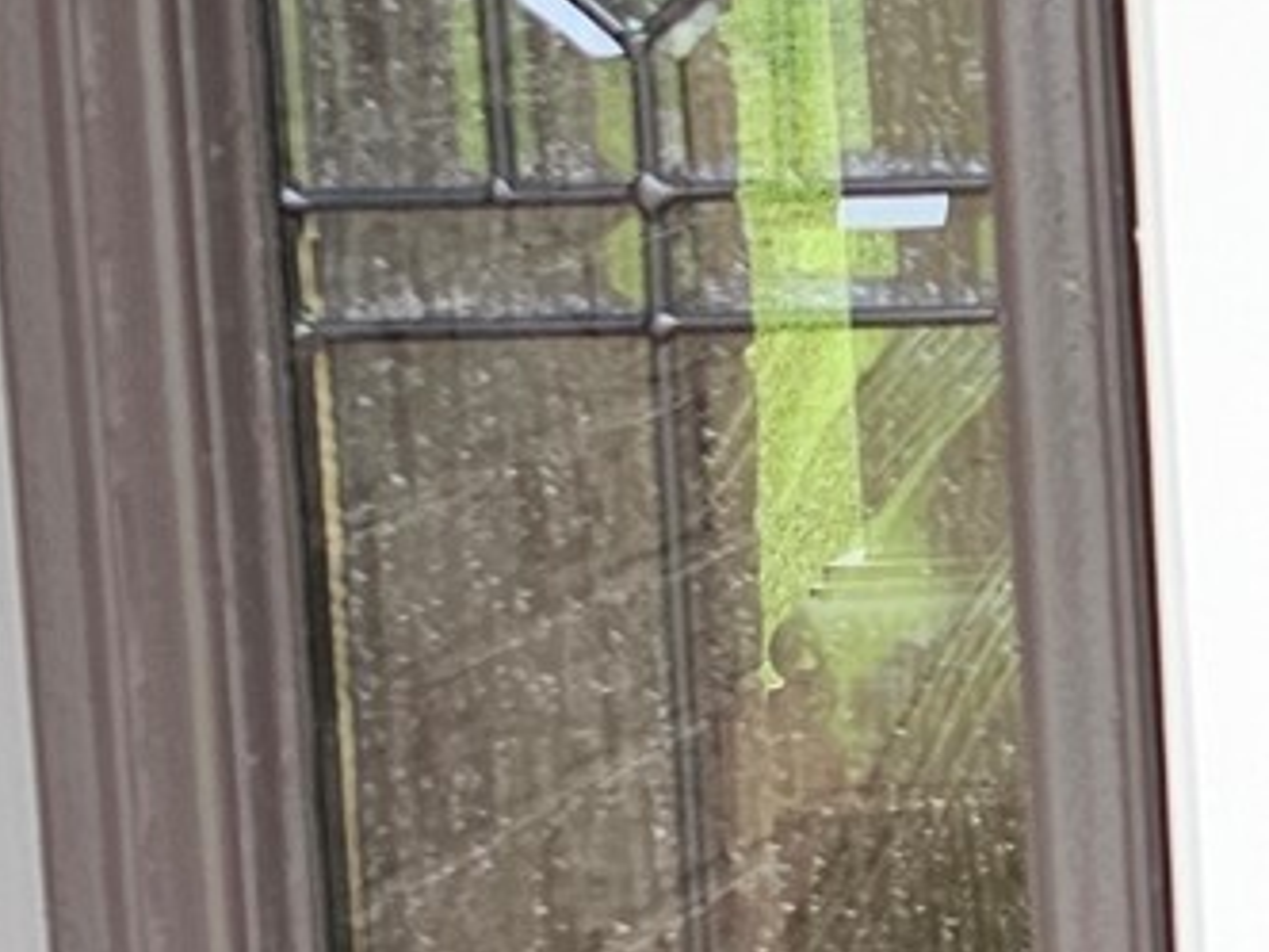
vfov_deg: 10.4
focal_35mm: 142
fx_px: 5206
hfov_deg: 11.4
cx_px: 3085
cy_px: 111
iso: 125
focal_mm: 6.3
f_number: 1.7
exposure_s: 1/359
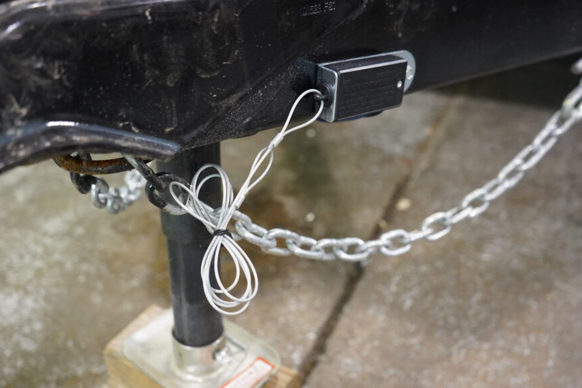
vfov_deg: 40.0
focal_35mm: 33
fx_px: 534
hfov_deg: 57.2
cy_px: 192
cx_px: 281
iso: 5000
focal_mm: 28
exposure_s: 1/160
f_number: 3.5
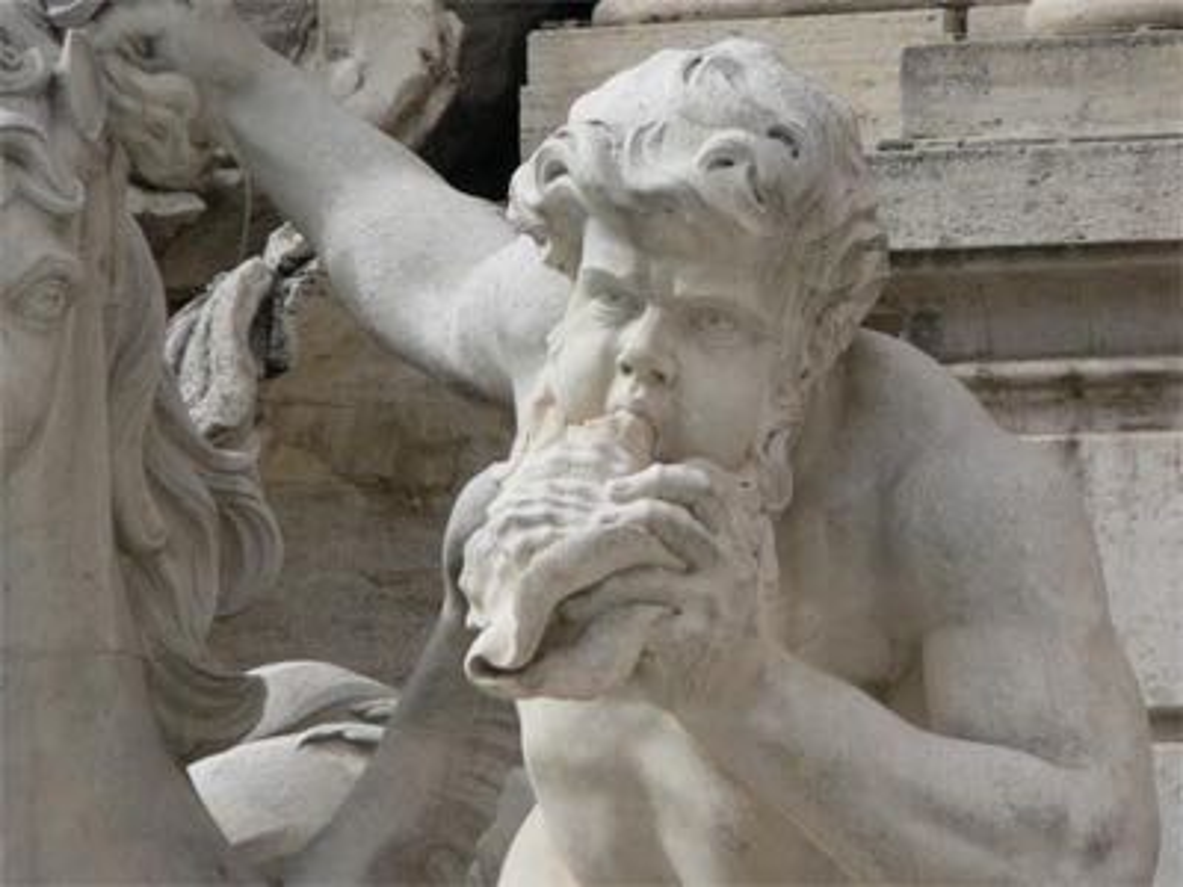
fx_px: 14764
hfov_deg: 4.6
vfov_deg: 3.4
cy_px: 444
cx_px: 592
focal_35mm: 432
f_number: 4.5
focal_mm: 72
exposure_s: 1/400
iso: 80
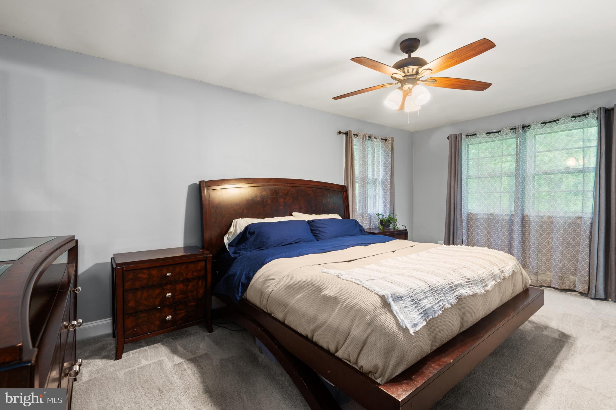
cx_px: 308
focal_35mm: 16
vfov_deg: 73.7
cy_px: 205
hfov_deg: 96.8
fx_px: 274
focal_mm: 16
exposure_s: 2.5
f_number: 10
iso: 200
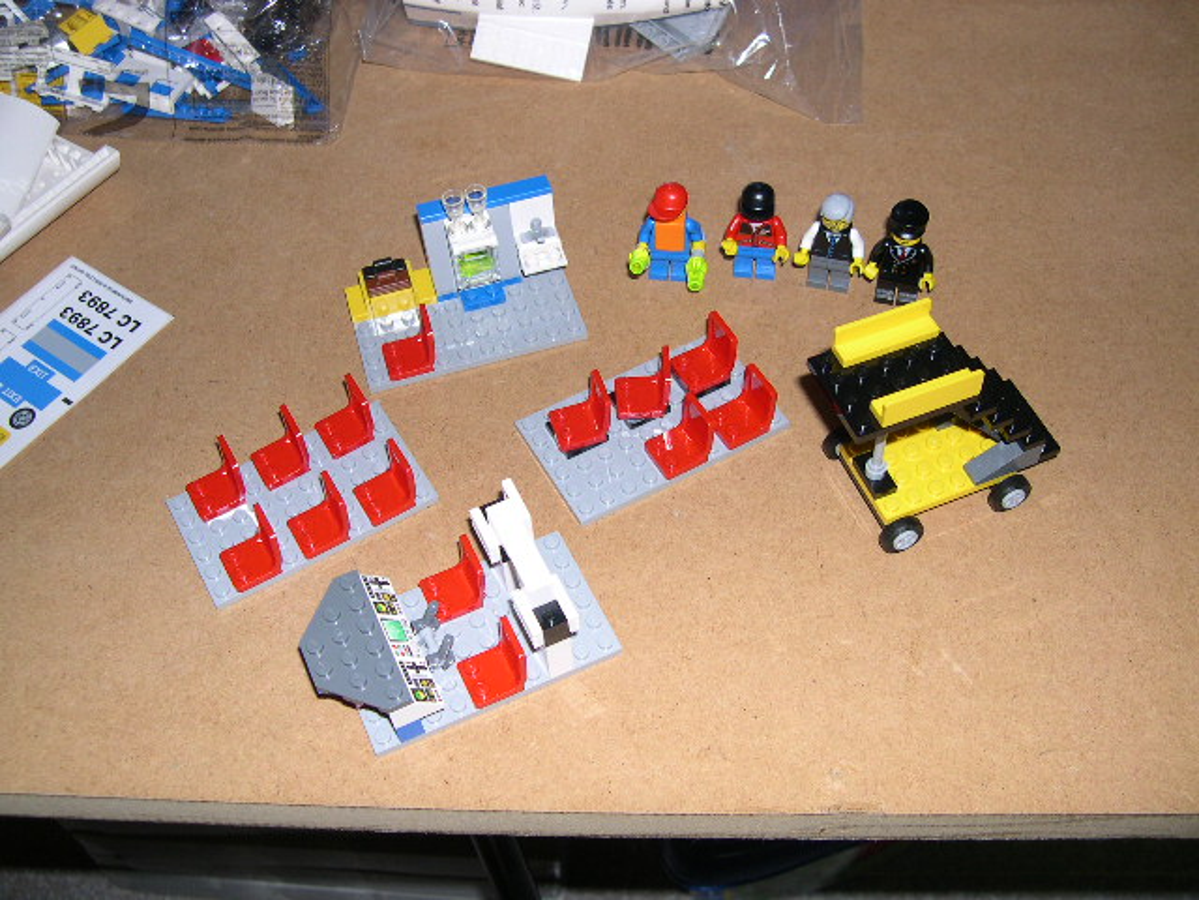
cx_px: 600
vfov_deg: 37.7
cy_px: 450
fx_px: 1316
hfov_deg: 49.0
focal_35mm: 38
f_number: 2.8
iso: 100
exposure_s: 1/60
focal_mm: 8
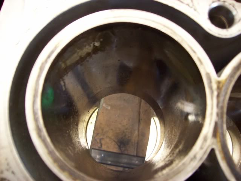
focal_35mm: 36
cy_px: 90
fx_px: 251
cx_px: 120
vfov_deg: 39.7
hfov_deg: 51.4
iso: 200
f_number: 2.7
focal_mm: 6
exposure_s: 1/8
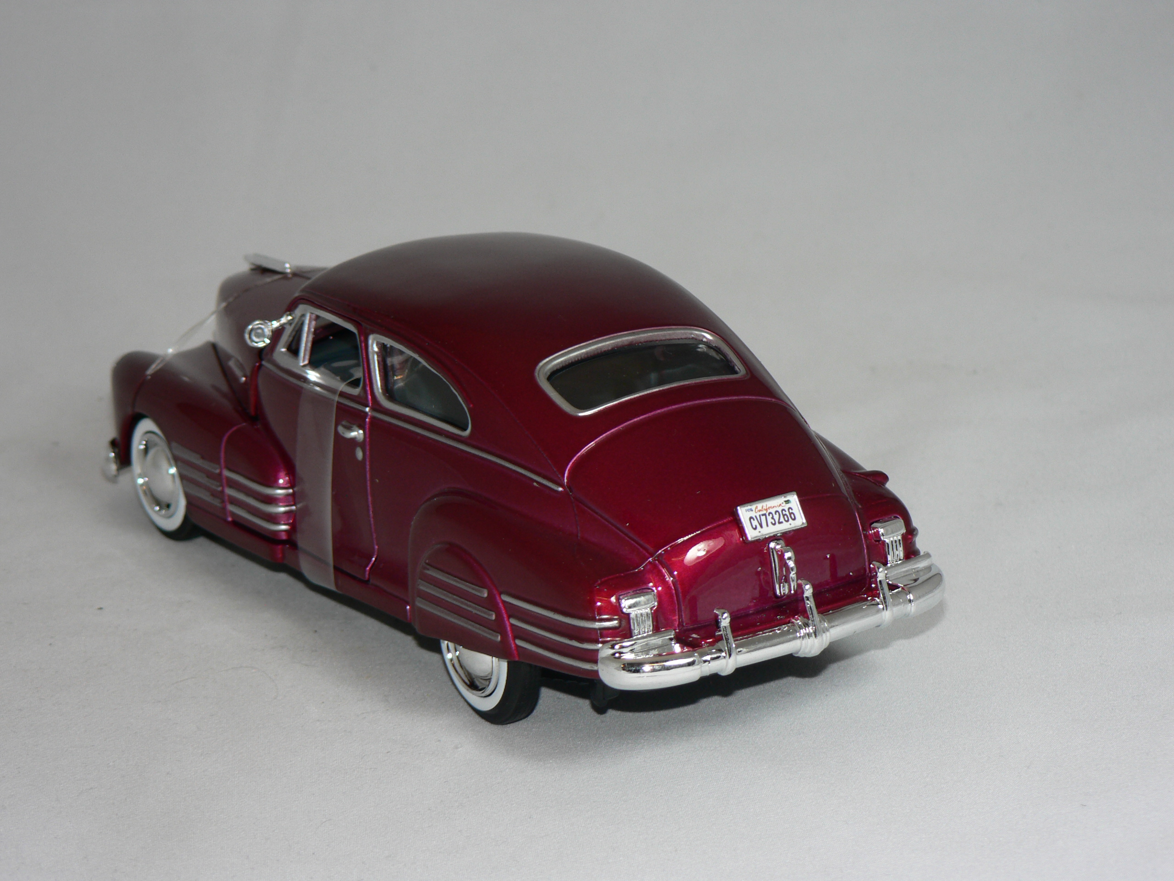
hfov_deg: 21.1
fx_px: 3154
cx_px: 587
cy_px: 440
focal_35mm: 93
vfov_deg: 15.9
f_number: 3.2
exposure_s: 1/60
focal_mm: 15.5
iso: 80
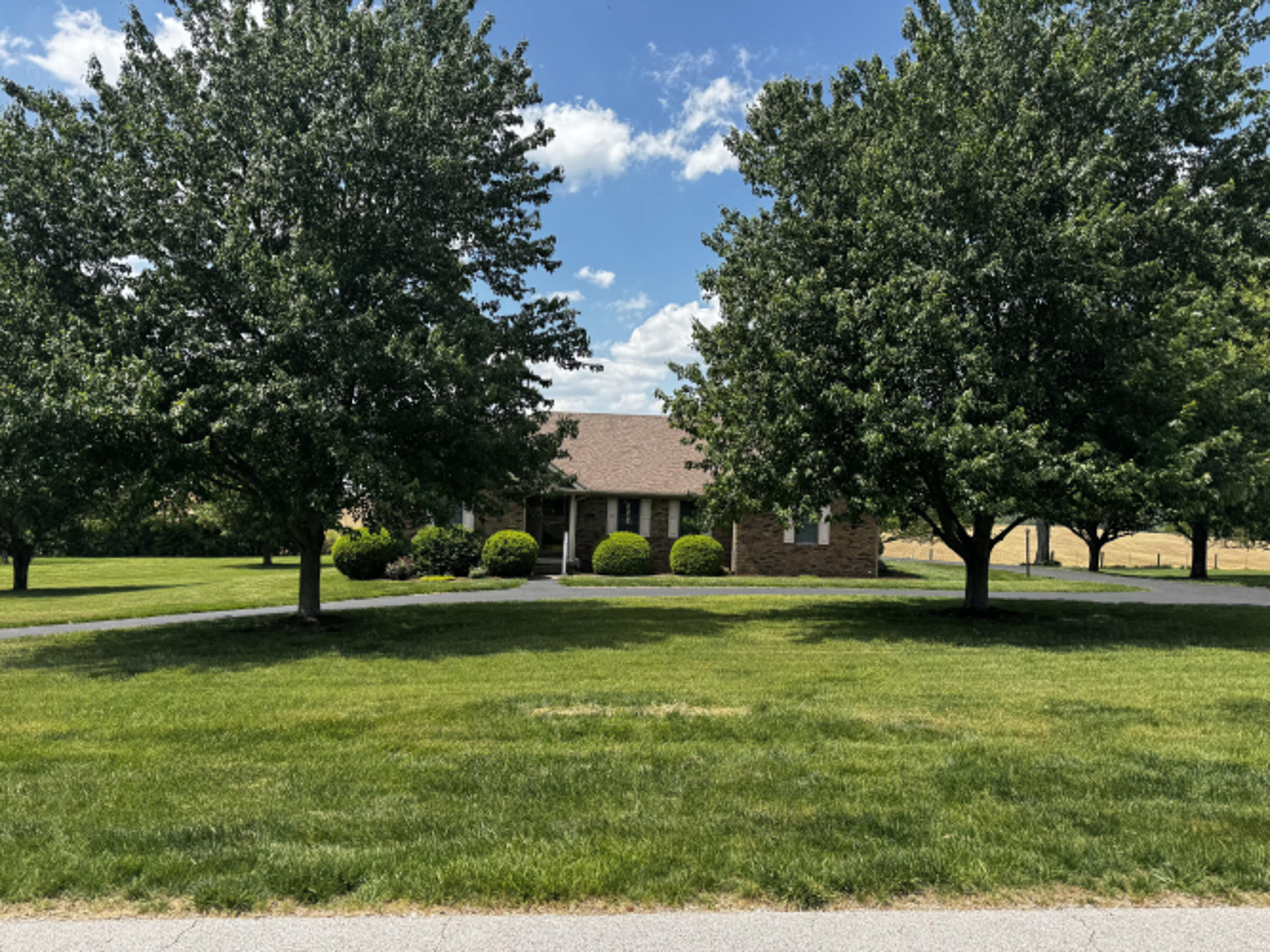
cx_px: 635
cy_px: 476
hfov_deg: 71.6
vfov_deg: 56.8
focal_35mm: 24
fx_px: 880
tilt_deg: +0.5
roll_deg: -1.8
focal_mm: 6.76
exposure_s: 1/2710
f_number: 1.78
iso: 80
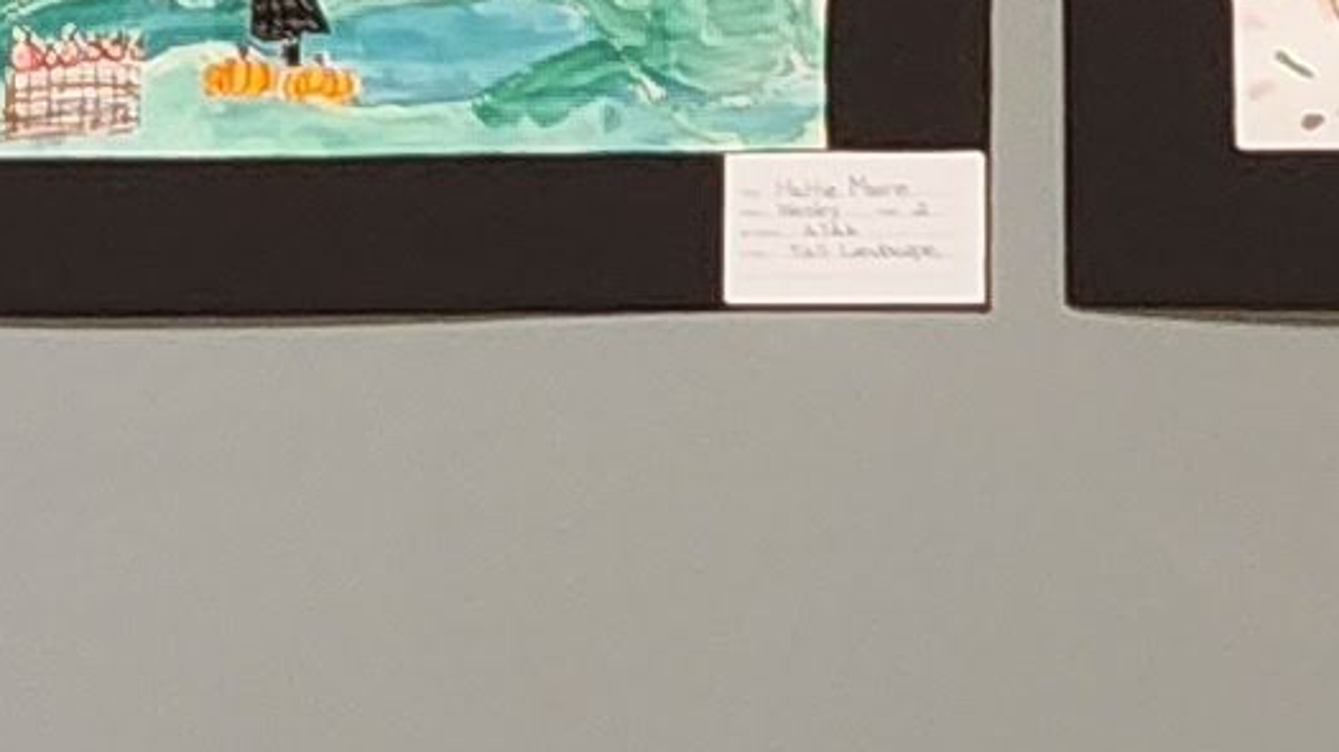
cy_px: -1619
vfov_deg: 8.8
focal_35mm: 108
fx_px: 3834
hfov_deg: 16.6
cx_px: -1046
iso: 320
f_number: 2.2
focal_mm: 2.2
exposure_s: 1/60
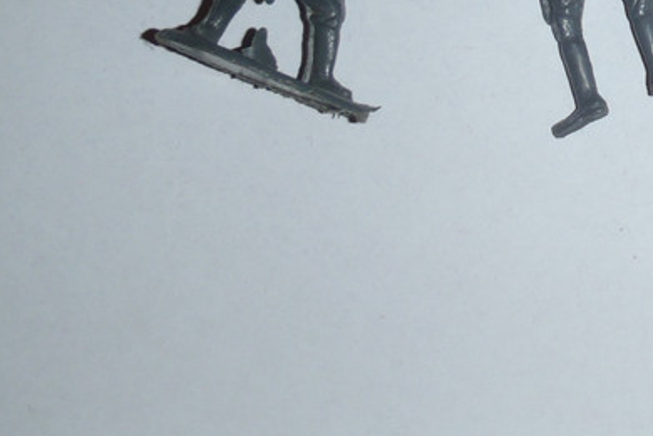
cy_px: -119
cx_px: 758
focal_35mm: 108
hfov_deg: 18.1
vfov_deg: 12.3
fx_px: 1959
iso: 80
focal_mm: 6.83
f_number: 4.6
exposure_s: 1/40
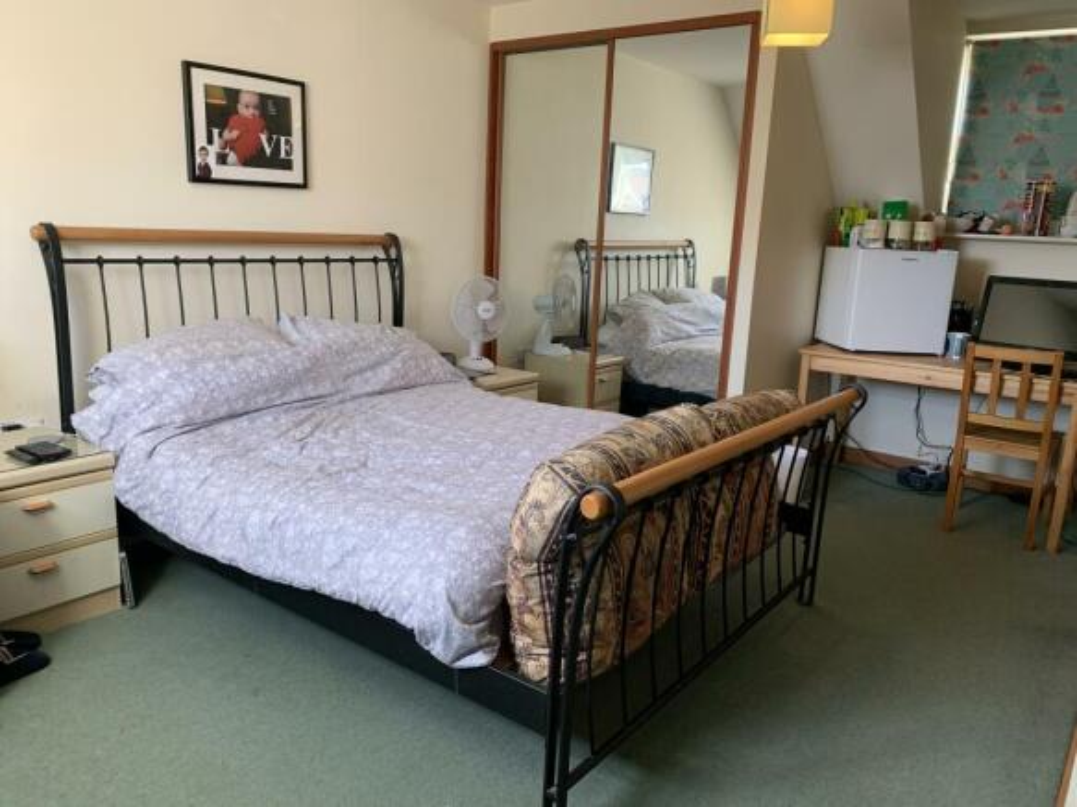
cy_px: 404
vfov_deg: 53.0
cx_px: 538
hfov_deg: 67.3
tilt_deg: -11.7
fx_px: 809
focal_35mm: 26
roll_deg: -2.4
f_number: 1.8
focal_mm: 4.25
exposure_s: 1/50
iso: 80
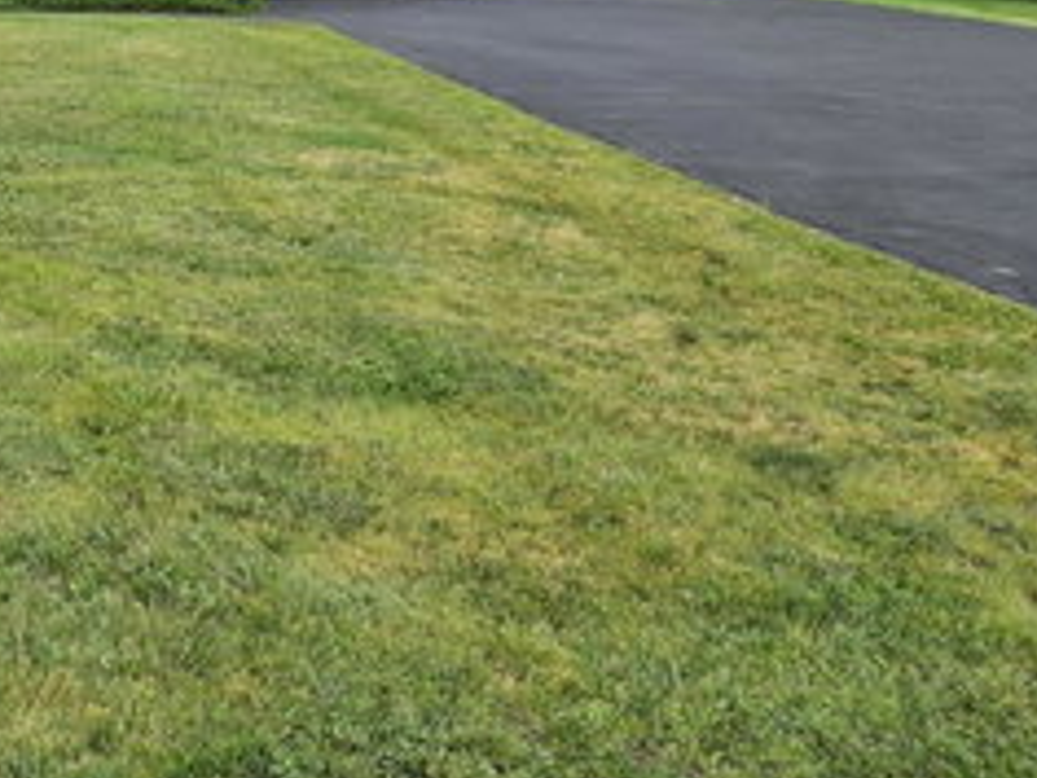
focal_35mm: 50
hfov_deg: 34.7
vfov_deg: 27.5
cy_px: 4
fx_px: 1498
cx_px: 0
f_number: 1.8
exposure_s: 1/823
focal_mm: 5.4
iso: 25
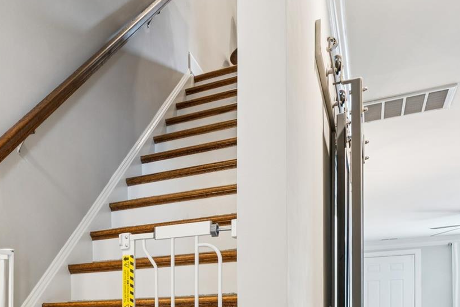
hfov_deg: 41.2
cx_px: 1
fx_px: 527
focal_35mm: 41
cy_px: 340
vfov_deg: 29.2
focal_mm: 16.5
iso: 200
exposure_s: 1.3
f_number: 13
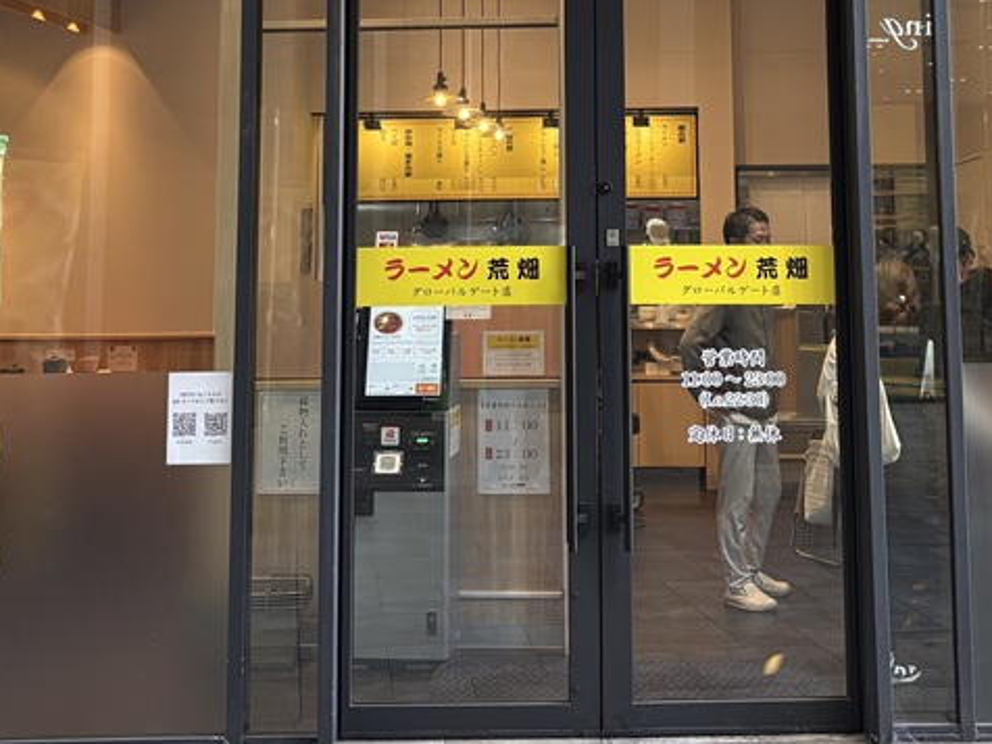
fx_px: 1691
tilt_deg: +7.0
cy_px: 40
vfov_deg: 24.0
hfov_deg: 32.7
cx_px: 554
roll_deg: +0.9
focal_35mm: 59
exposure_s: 1/120
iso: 125
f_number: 1.6
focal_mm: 5.96
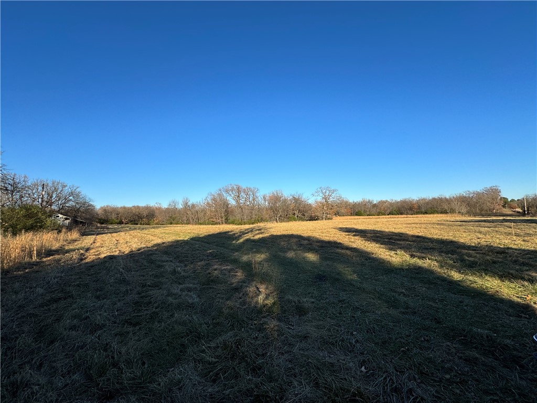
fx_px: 217
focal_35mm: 14
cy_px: 202
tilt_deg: +5.4
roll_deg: +1.1
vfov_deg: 85.7
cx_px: 268
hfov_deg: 102.1
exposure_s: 1/1748
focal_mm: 2.22
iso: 40
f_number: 2.2
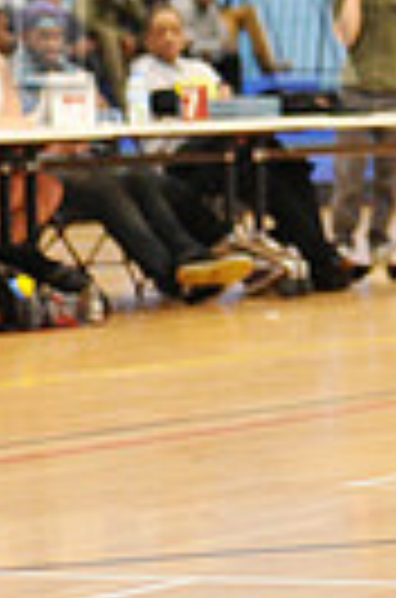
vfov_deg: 6.7
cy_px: -108
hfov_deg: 4.4
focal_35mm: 306
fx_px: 5075
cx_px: 594
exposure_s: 1/400
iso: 8000
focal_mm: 70
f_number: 2.8
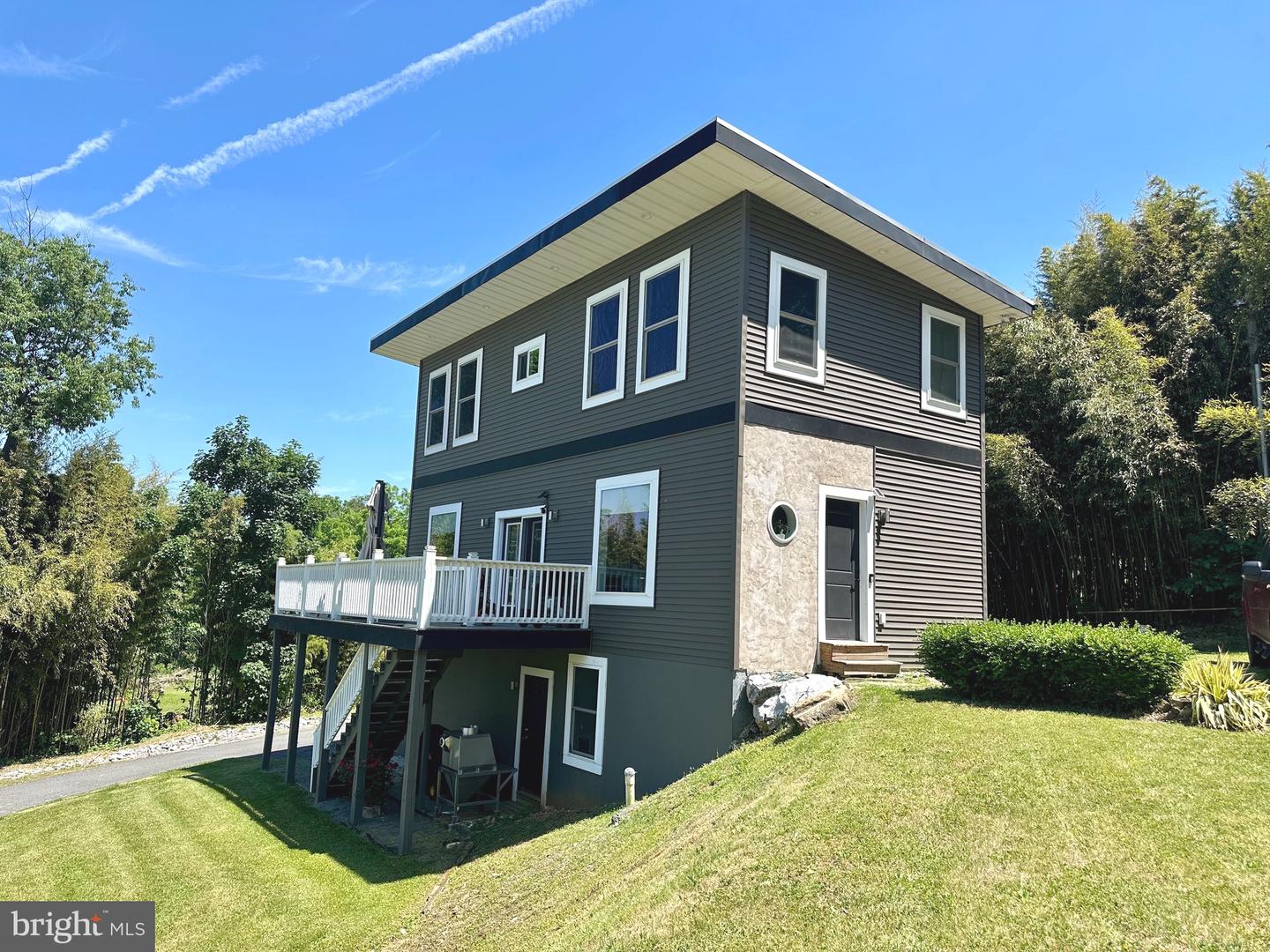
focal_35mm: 24
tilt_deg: +8.0
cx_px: 635
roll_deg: -2.8
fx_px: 881
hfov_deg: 71.6
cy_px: 476
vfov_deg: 56.8
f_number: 1.78
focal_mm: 6.86
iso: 80
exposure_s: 1/2525
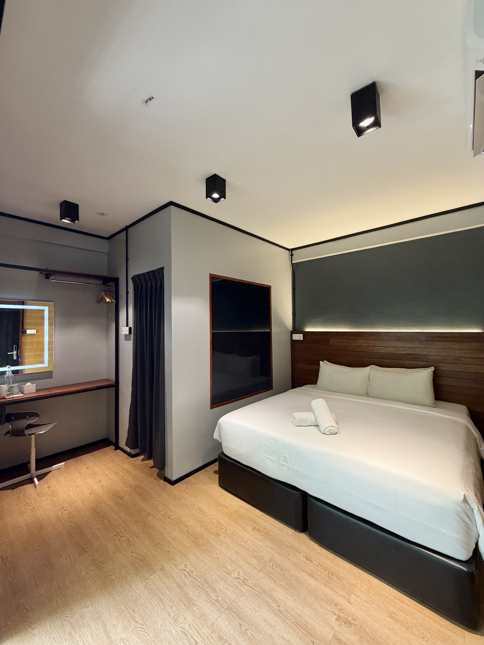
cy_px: 322
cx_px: 242
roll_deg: +0.2
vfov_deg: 102.1
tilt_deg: +1.0
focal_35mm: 14
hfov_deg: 85.7
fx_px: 261
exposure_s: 1/50
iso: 200
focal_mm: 2.22
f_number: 2.2
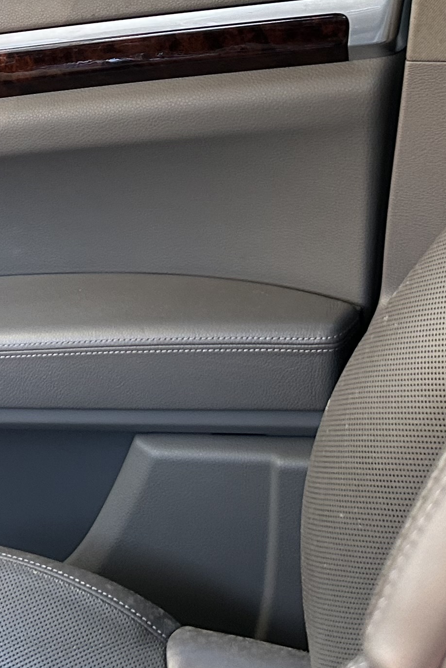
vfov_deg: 24.8
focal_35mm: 79
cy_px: 42
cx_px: 101
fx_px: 1468
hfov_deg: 17.2
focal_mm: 5.7
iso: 125
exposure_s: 1/74
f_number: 1.5
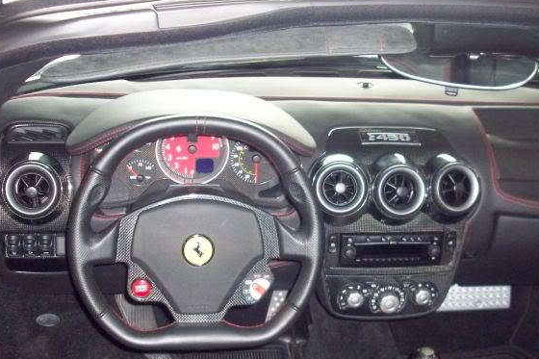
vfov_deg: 24.5
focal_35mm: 55
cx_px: 372
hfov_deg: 35.8
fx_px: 823
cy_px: 231
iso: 200
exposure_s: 1/45
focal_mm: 6.2
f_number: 2.8
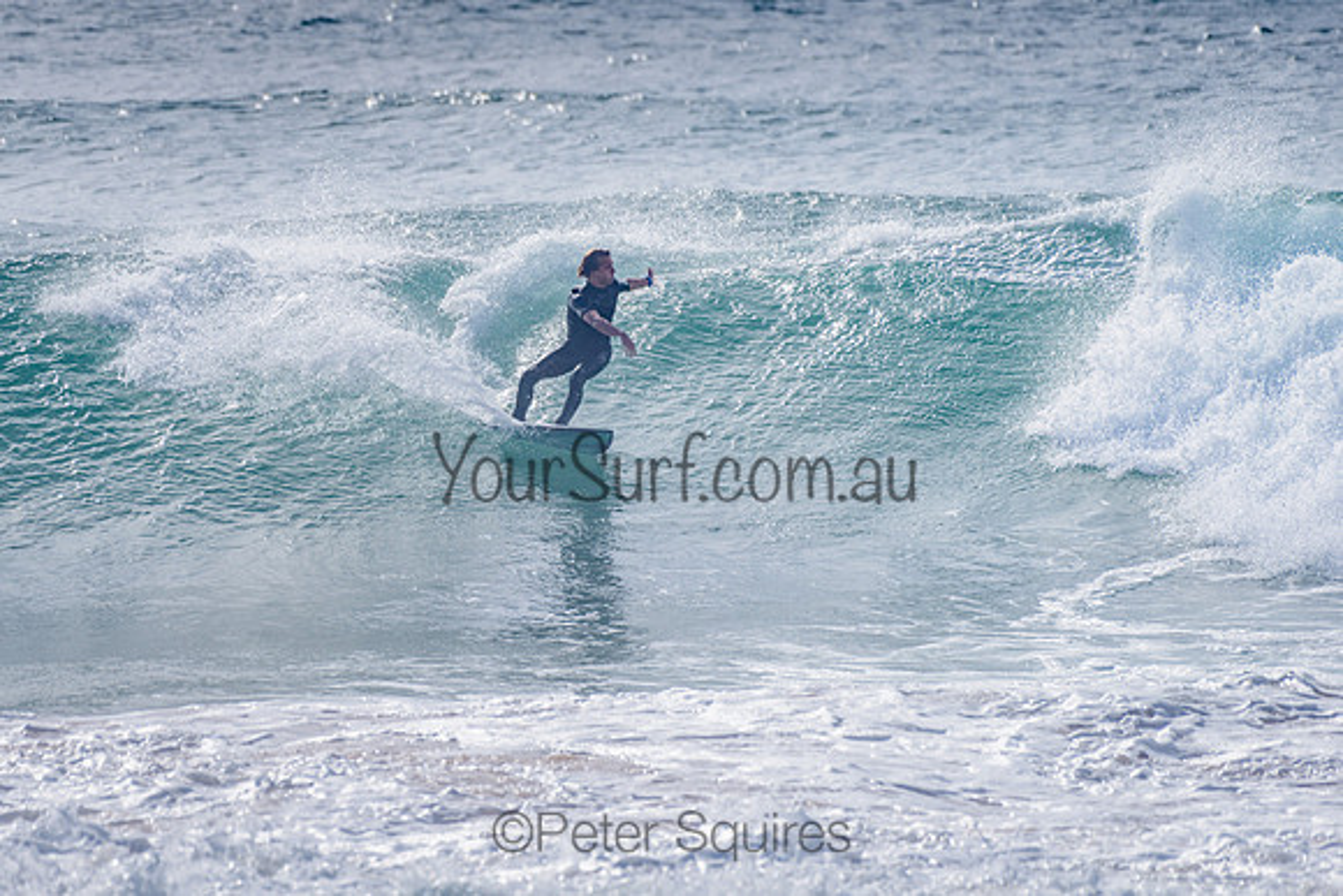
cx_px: 521
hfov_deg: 3.4
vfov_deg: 2.2
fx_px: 22842
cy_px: 349
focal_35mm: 612
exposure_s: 1/2000
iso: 72
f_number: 5.6
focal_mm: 500
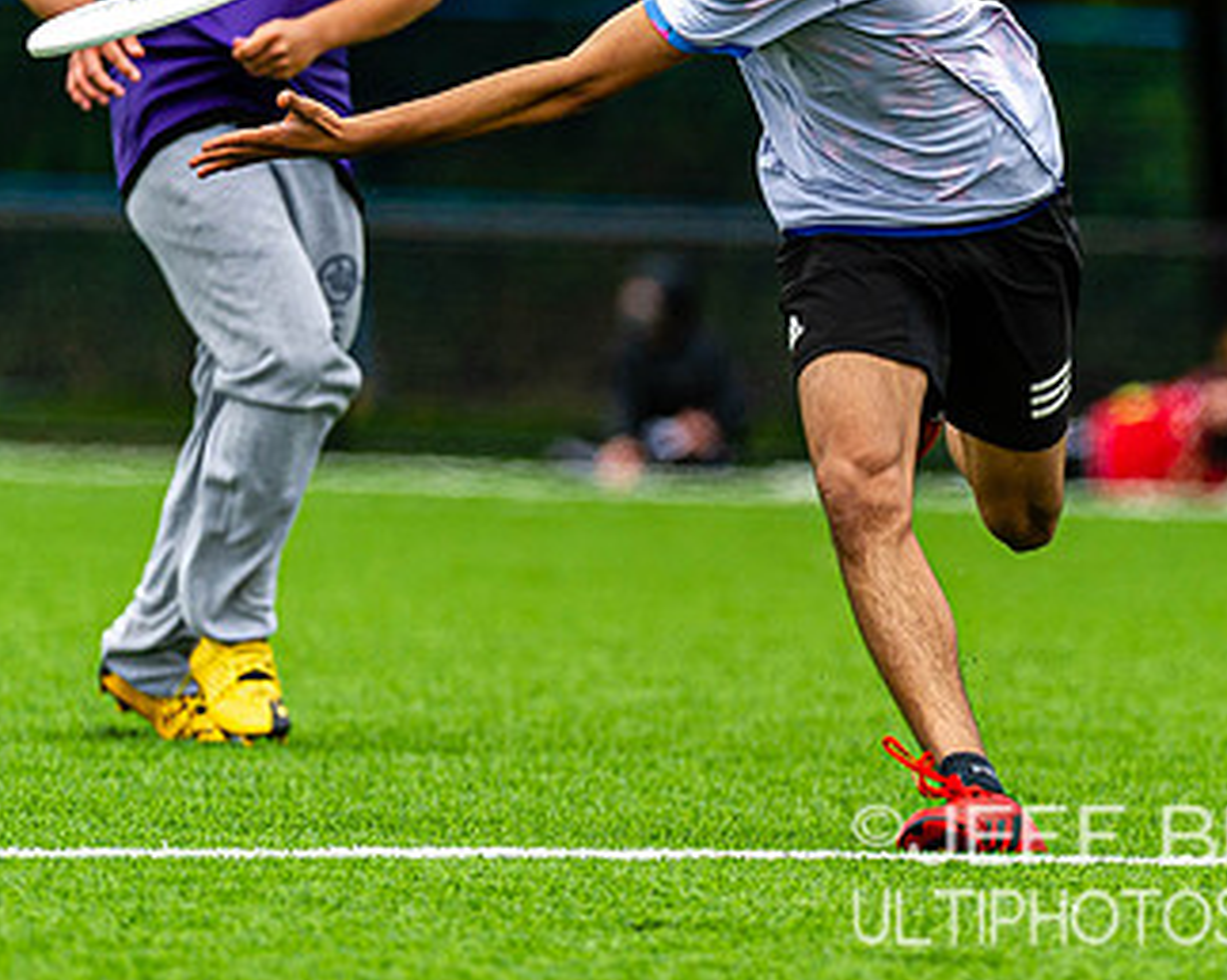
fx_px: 26203
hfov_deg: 2.7
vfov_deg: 2.1
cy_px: 230
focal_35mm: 722
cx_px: 880
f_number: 4
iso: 280
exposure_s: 1/1000
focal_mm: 300
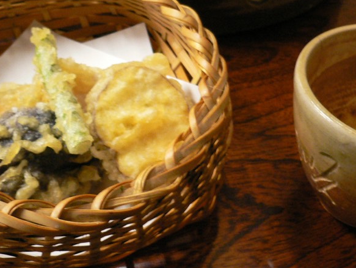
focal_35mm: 60
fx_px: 617
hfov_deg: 32.1
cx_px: 140
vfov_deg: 24.4
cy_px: 117
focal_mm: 5.8
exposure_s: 1/10
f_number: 2.8
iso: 200
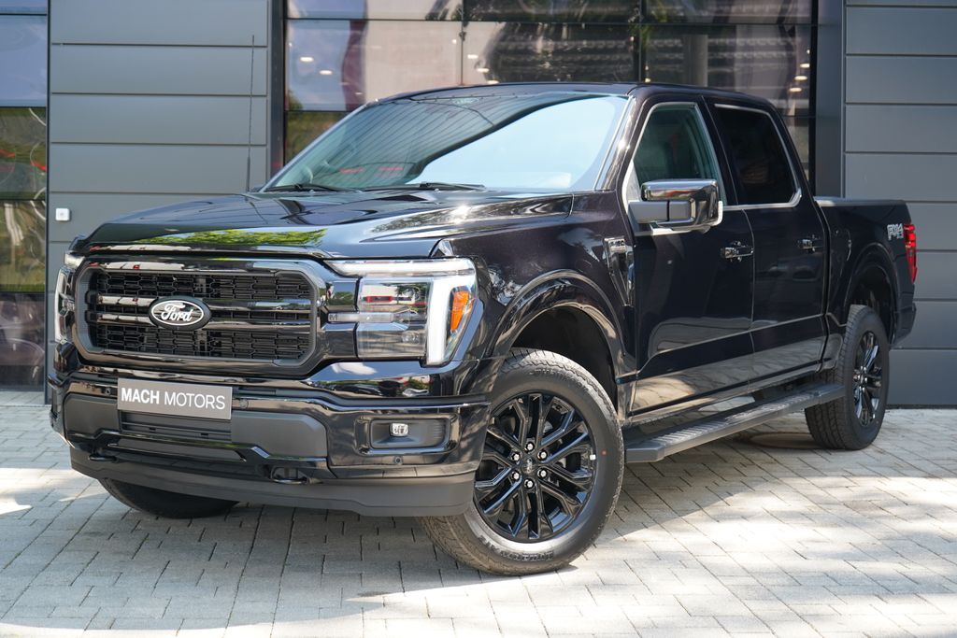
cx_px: 478
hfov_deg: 36.2
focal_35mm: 55
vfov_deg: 24.6
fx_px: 1462
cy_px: 319
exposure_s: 1/60
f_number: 5
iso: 320
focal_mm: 55
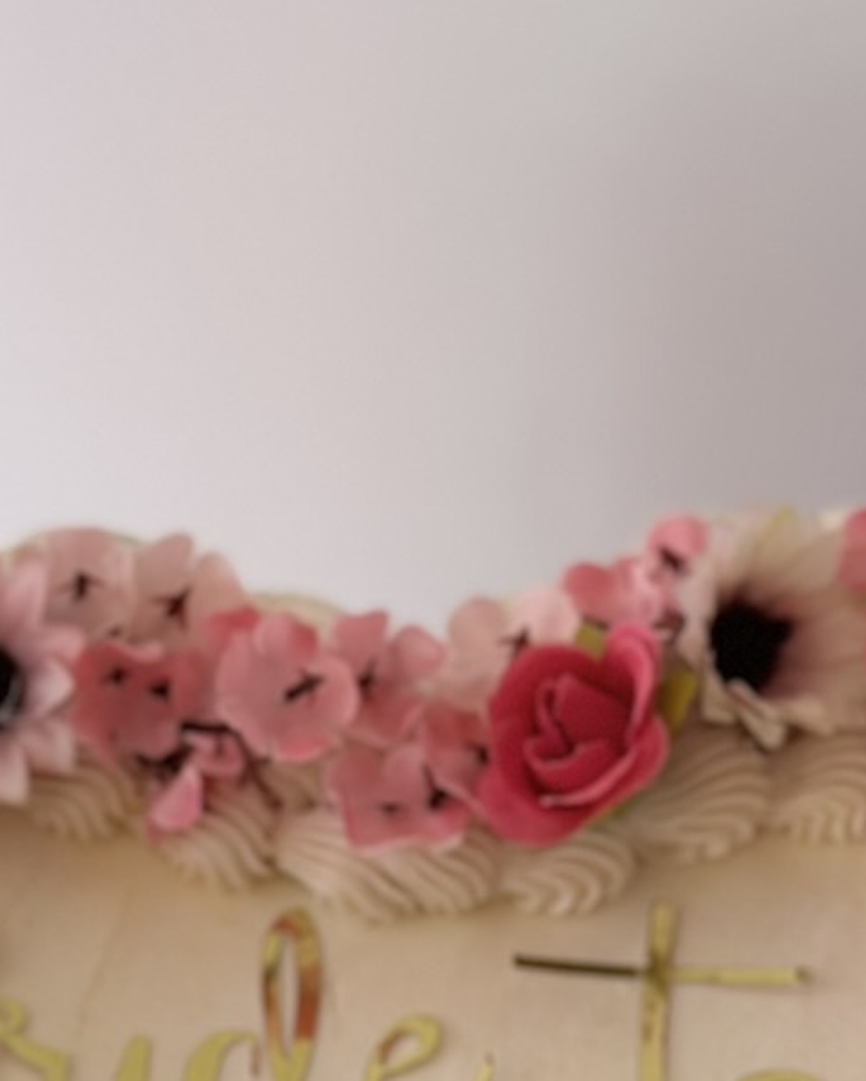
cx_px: 310
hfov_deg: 9.7
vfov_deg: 11.8
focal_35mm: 159
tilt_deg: -54.7
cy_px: 1436
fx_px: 5090
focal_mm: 6.86
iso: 80
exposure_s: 1/321
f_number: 1.78
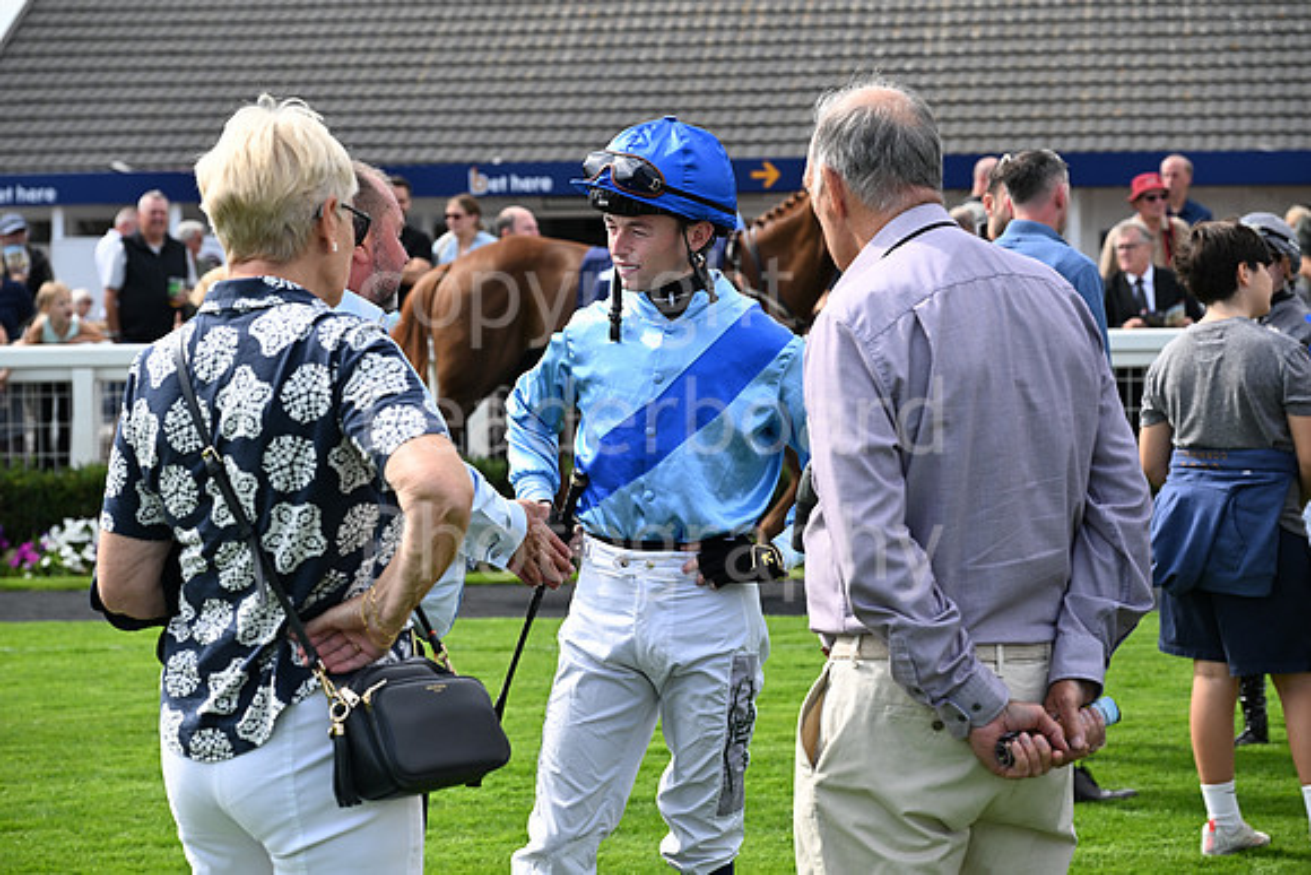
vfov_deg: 15.5
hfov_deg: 23.1
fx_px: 3205
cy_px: 438
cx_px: 656
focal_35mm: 88
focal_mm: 88
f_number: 5.6
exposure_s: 1/1000
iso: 400
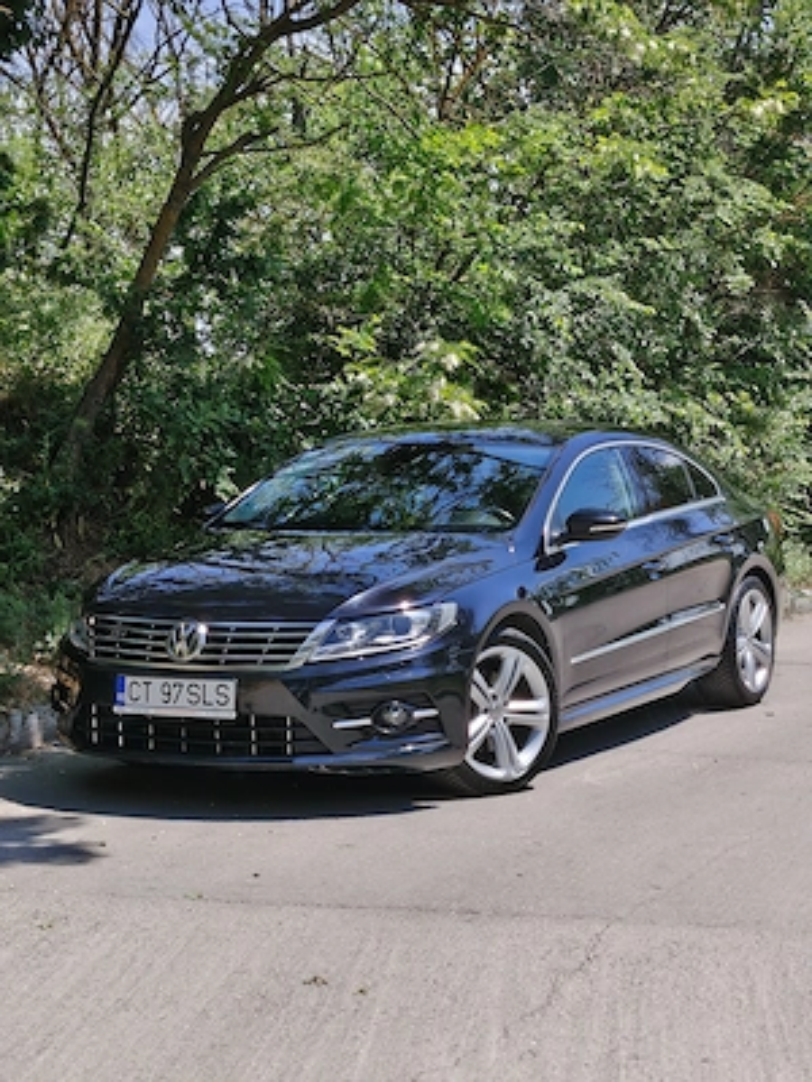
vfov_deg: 27.4
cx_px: 406
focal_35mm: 71
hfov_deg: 20.7
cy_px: 541
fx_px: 2221
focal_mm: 5.25
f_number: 1.75
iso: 100
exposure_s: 1/466
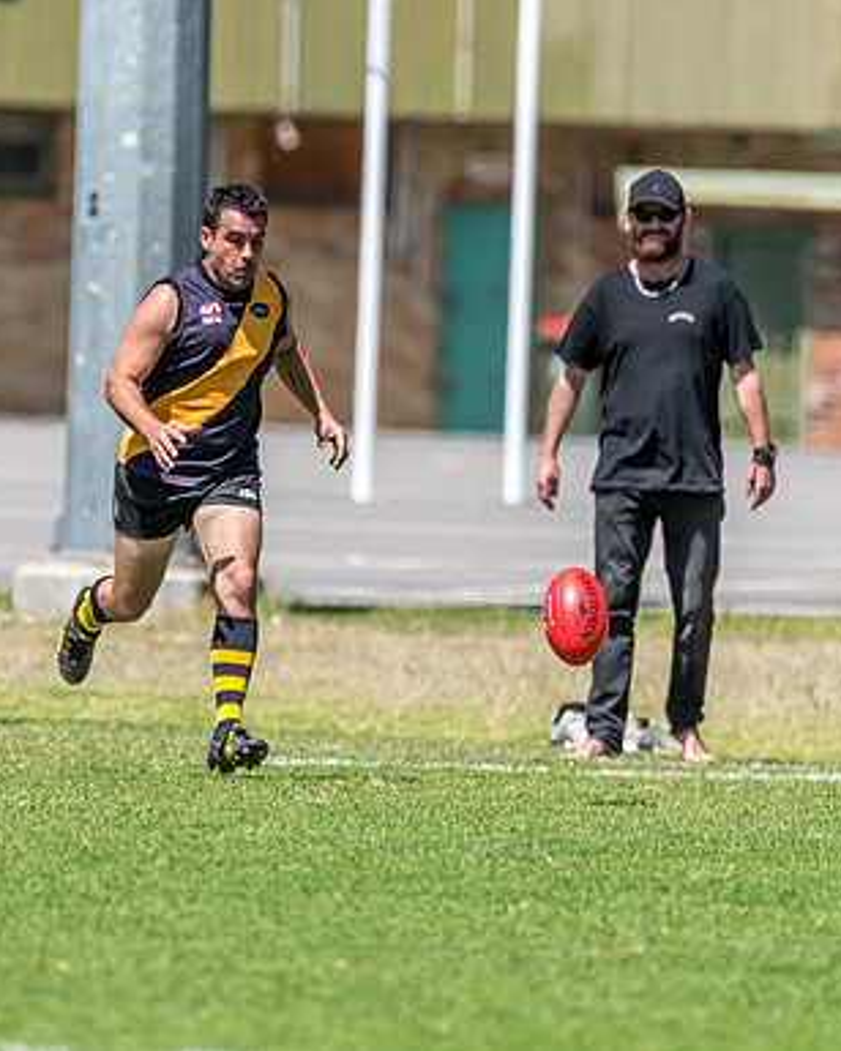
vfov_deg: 1.9
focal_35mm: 1016
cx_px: 276
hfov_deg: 1.5
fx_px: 31611
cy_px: 630
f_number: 6.3
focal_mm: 600
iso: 800
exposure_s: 1/2500
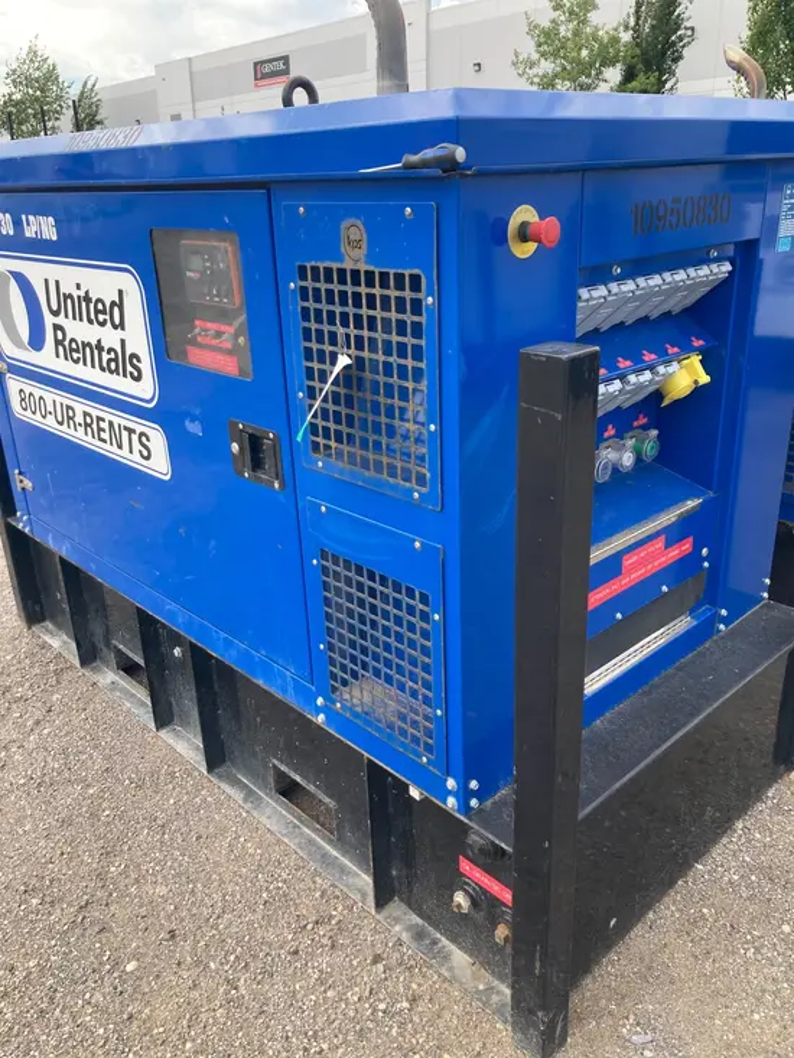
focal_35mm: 28
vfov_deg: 63.4
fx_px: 856
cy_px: 529
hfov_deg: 49.8
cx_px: 397
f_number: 1.8
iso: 20
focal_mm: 3.99
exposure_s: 1/335
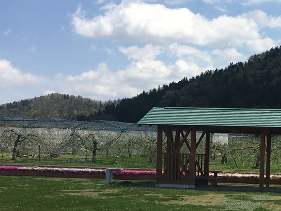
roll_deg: -0.3
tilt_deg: -0.6
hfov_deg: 29.2
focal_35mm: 64
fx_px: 520
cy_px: 157
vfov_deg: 22.7
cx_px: 244
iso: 25
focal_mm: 4.15
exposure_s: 1/1972
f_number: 2.2
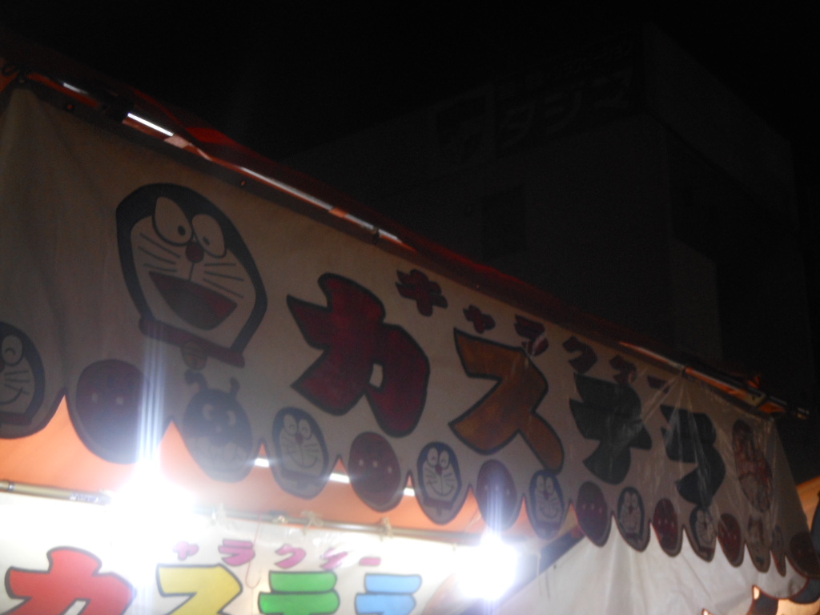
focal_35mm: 50
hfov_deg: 38.2
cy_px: 308
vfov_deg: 29.1
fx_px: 1184
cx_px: 410
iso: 200
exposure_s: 1/30
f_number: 4
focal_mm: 8.9
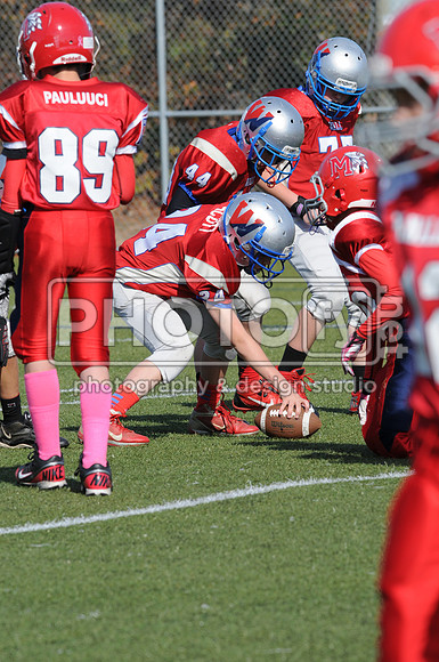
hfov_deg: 3.0
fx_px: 8255
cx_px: 220
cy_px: 331
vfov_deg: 4.6
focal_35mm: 450
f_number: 8
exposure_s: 1/500
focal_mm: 300
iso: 200
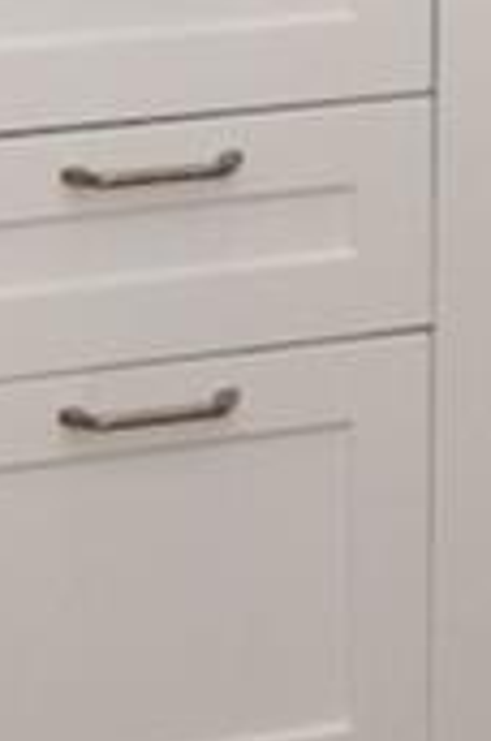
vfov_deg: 9.6
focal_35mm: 197
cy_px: -859
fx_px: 4046
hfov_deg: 6.7
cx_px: 943
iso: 640
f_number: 11
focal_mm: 11
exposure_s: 1/60
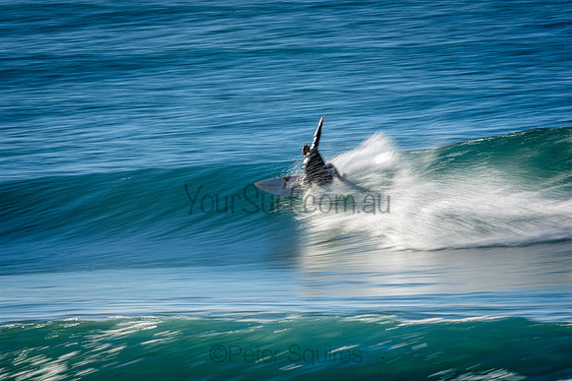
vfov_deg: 1.8
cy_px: 190
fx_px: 11919
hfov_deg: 2.7
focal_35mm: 750
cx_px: 286
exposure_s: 1/30
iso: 100
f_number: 29
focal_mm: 500
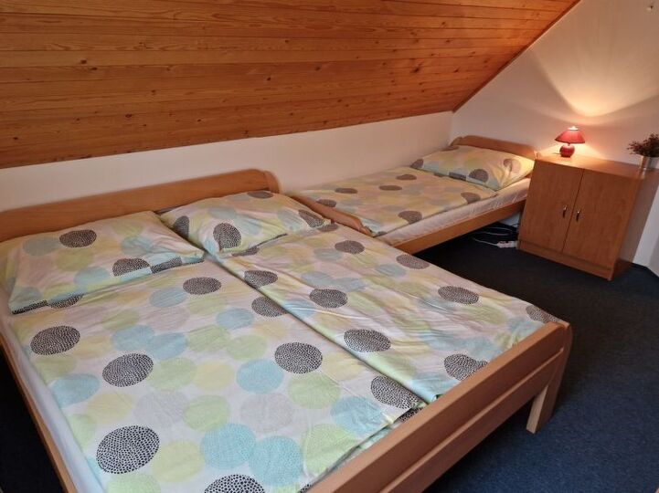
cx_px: 330
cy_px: 246
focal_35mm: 23
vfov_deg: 58.8
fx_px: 438
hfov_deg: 74.0
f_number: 1.8
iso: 320
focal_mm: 5.4
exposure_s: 1/100
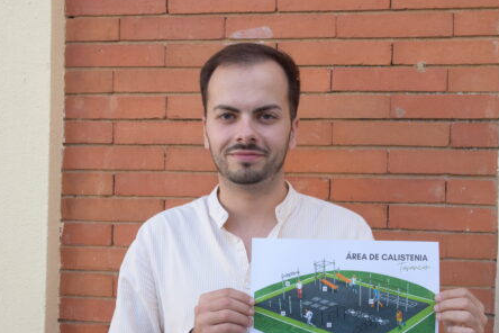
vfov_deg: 25.9
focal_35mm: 52
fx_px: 721
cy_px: 206
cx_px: 273
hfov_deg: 38.2
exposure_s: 1/250
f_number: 8
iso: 400
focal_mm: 26
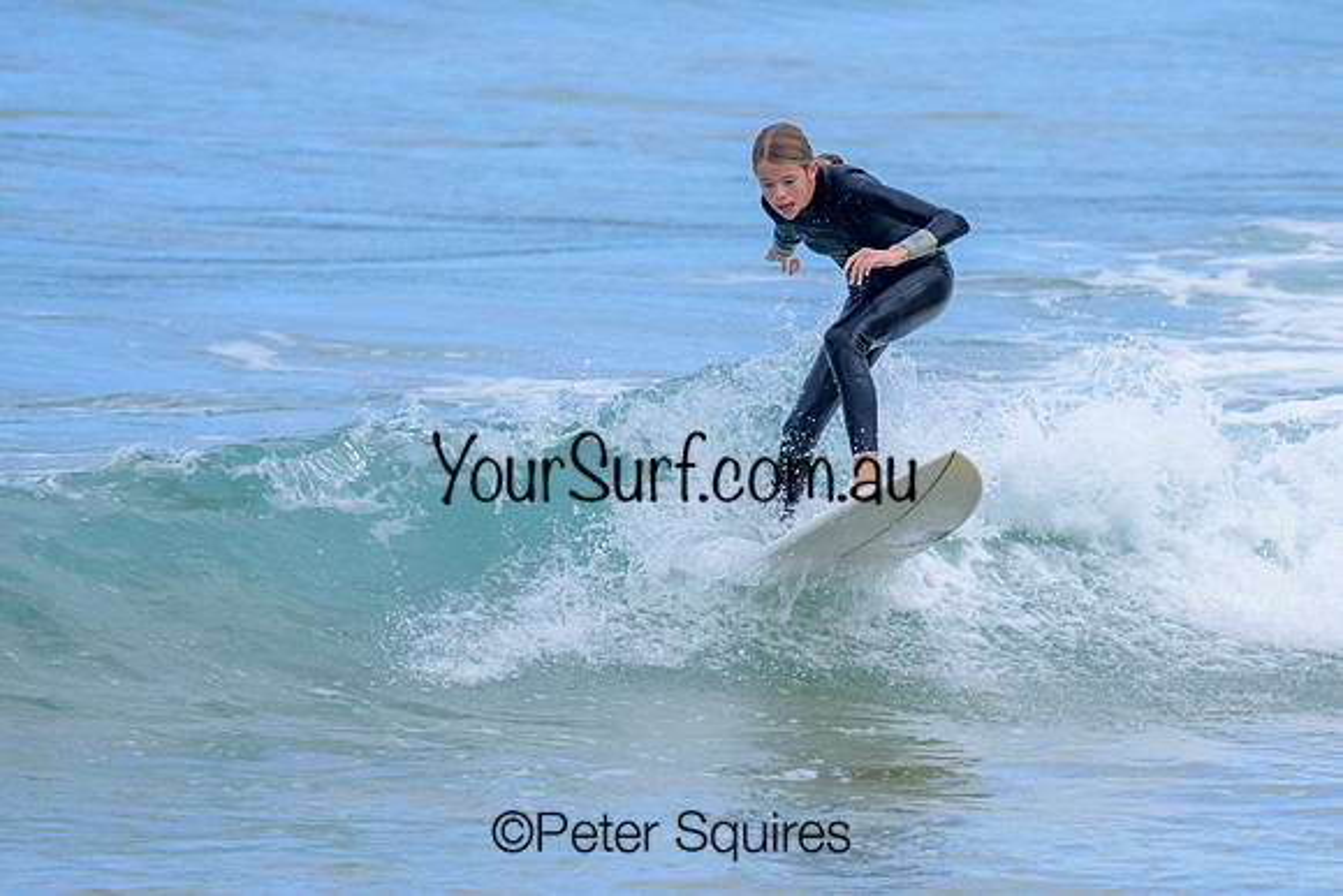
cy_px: 484
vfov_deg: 1.3
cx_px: 781
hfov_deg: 1.9
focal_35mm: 1098
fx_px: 40987
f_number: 6.3
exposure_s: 1/2000
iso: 560
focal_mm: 800
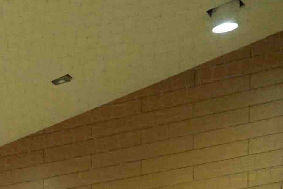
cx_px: -632
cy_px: 681
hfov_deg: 8.9
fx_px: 1383
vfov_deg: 6.6
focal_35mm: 176
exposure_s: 1/500
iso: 8000
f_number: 2.8
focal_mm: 24
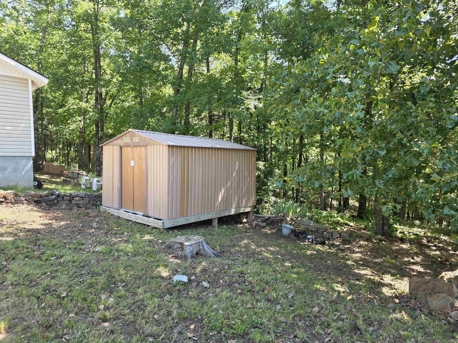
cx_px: 229
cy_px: 172
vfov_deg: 58.9
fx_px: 304
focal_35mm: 23
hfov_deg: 73.9
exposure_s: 1/180
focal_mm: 6.3
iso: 64
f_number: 1.7
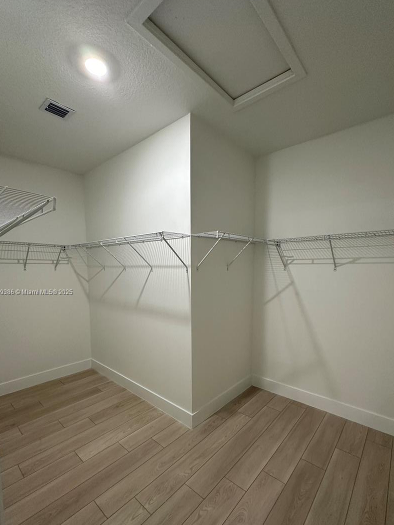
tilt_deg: -6.0
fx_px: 243
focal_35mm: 16
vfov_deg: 94.1
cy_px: 292
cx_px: 206
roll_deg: -0.4
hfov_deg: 78.1
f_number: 2.2
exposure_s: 1/60
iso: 200
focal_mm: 2.22
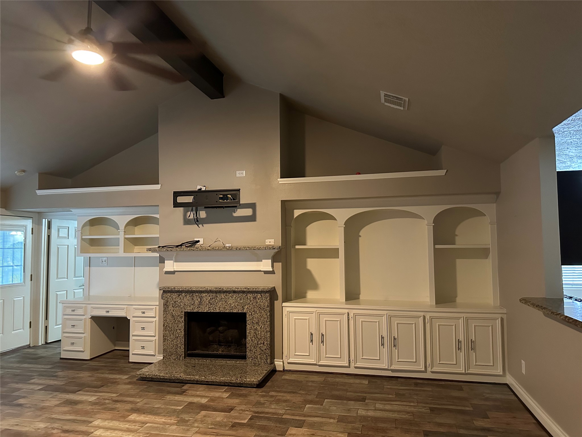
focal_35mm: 24
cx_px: 291
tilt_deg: +2.9
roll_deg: +0.3
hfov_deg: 71.6
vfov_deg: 56.8
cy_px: 218
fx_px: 404
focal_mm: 6.86
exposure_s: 1/30
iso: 800
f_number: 1.78
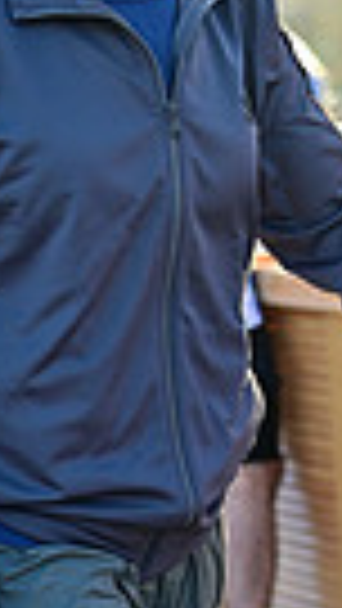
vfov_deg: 17.5
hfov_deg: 9.9
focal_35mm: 122
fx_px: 1966
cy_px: 450
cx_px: 34
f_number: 2.2
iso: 400
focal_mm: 35
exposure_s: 1/2000
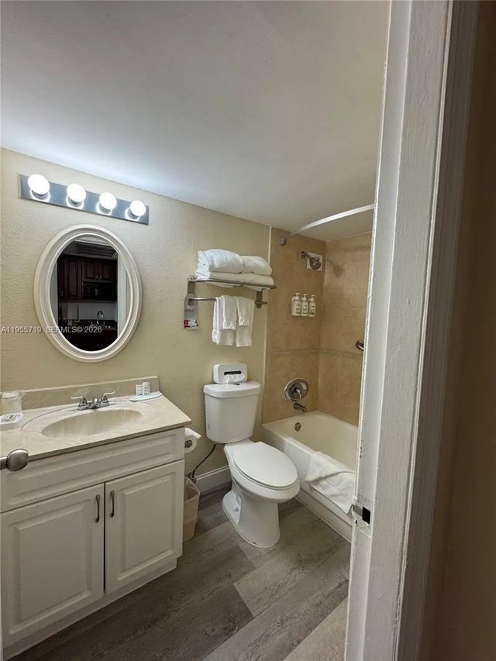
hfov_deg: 85.7
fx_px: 267
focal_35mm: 14
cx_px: 248
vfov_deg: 102.1
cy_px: 330
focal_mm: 2.22
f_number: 2.2
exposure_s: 1/120
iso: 160
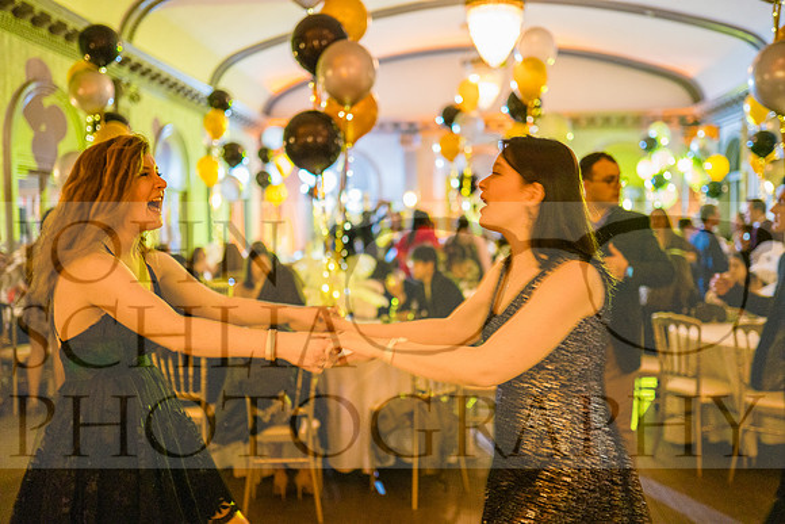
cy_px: 262
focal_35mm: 35
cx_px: 392
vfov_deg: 37.9
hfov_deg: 54.4
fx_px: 763
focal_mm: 35
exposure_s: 1/50
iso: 4000
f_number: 1.4
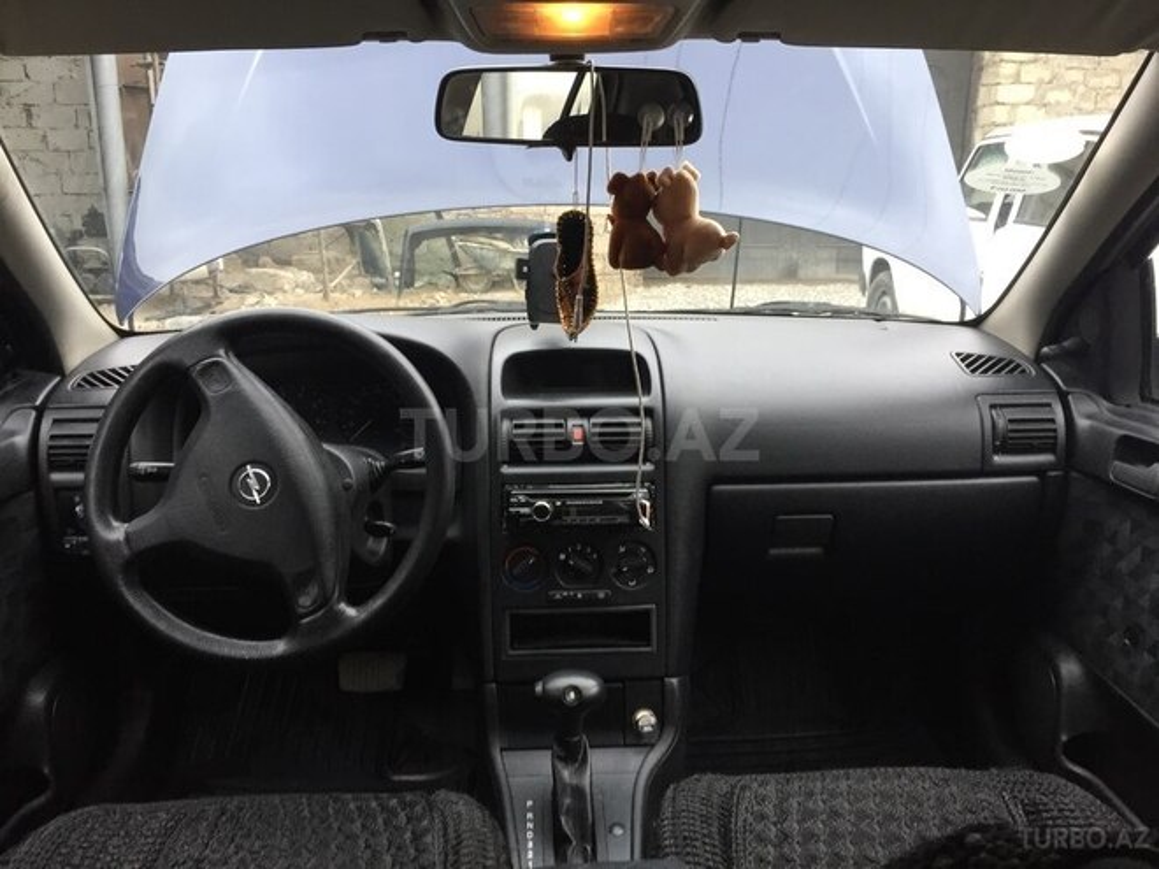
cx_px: 580
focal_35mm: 29
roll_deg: -0.3
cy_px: 434
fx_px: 971
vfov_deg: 48.2
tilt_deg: -16.6
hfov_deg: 61.7
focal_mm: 4.15
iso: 64
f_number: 2.2
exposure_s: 1/33
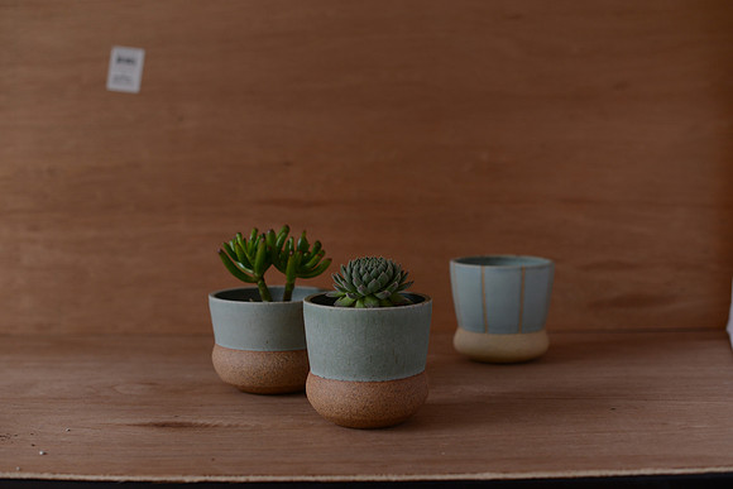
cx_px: 366
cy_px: 244
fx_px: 1018
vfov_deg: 27.0
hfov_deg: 39.6
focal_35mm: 50
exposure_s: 1/100
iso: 500
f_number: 3.2
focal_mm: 50
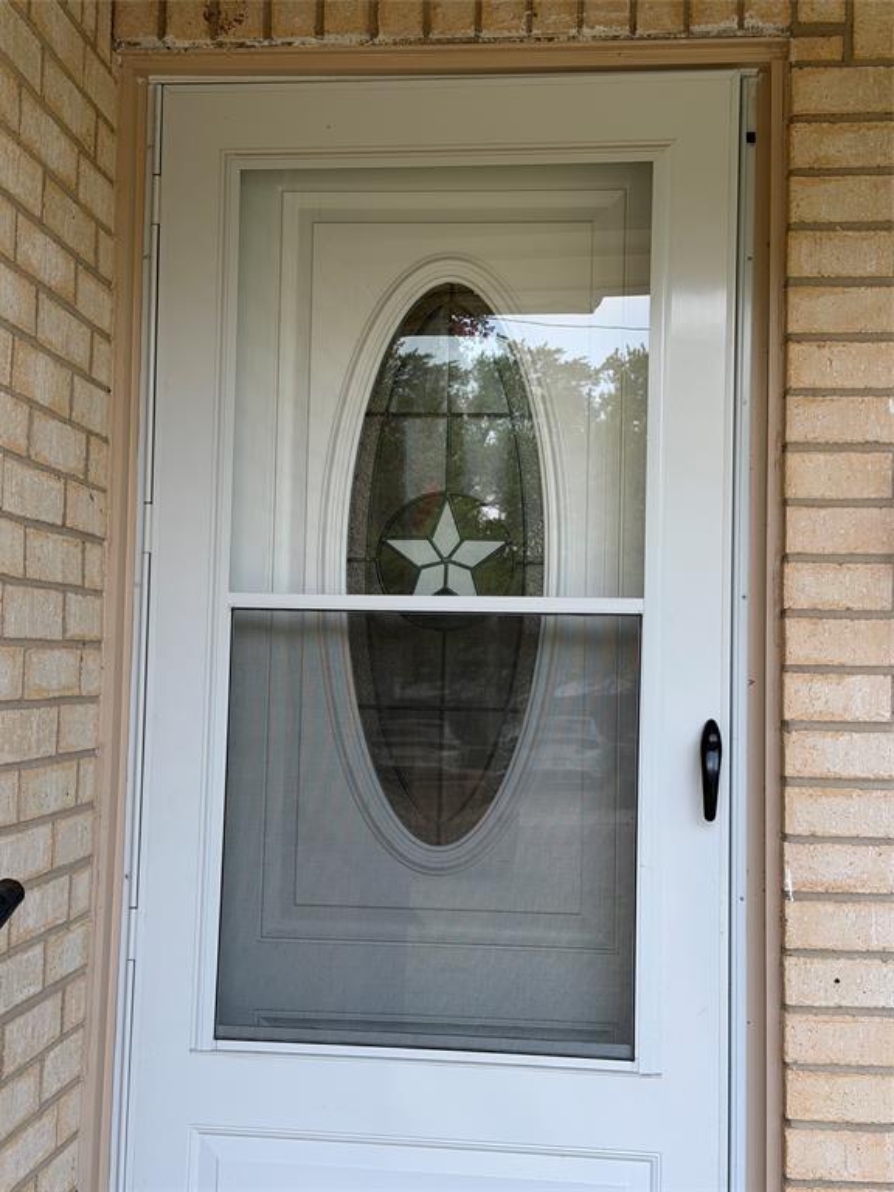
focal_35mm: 48
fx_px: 1653
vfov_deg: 39.7
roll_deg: -1.9
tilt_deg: +4.5
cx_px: 447
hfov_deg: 30.3
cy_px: 596
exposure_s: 1/455
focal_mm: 6.76
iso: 64
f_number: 1.78
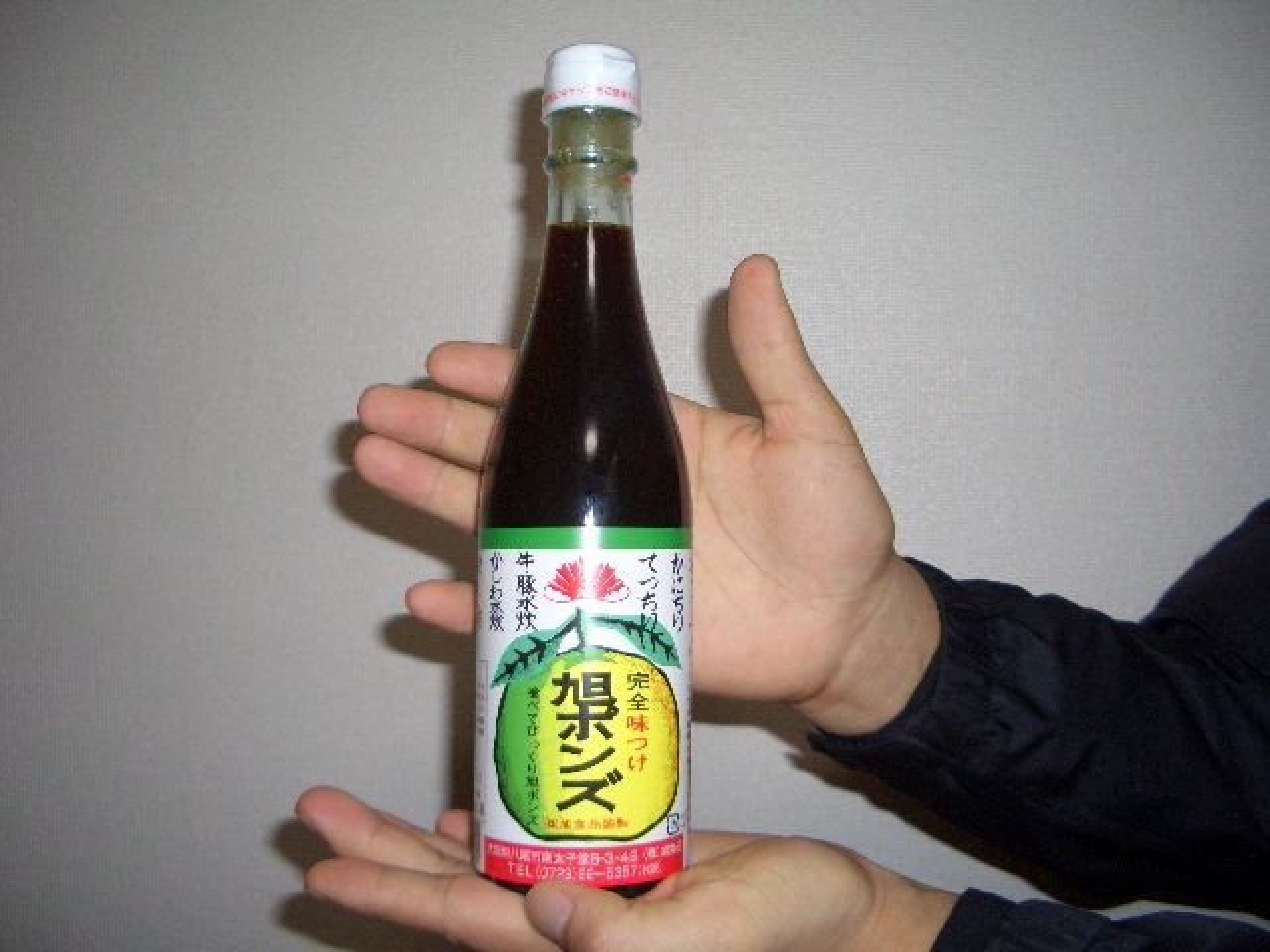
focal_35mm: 35
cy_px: 476
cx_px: 635
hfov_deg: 52.6
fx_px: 1284
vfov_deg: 40.7
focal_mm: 5.8
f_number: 2.6
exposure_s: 1/60
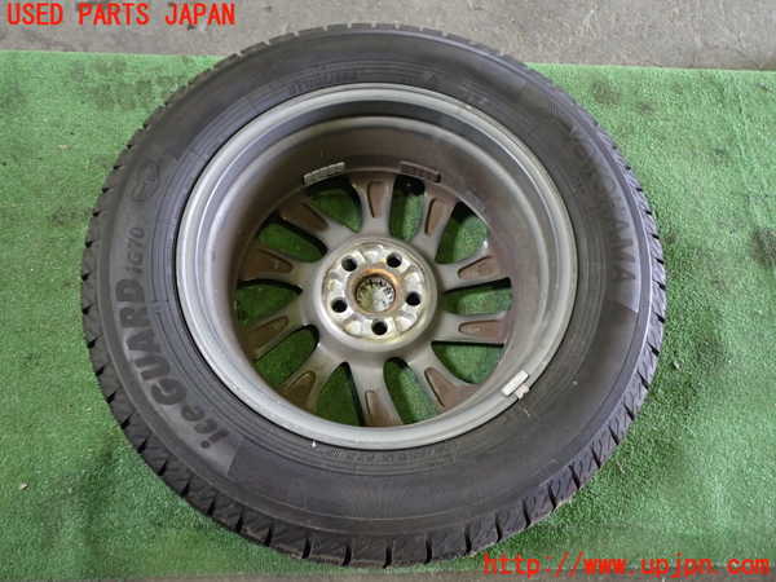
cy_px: 291
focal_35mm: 30
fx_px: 673
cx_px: 388
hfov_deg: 60.0
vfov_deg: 46.8
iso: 500
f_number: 2.3
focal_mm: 5.4
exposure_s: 1/30
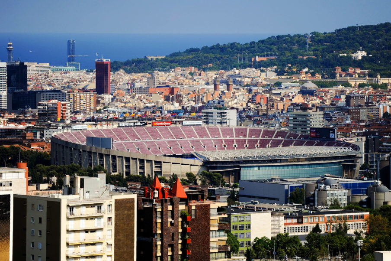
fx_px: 1954
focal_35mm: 180
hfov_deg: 11.4
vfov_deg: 7.6
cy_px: 130
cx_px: 196
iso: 200
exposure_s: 1/6400
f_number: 2.8
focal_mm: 180
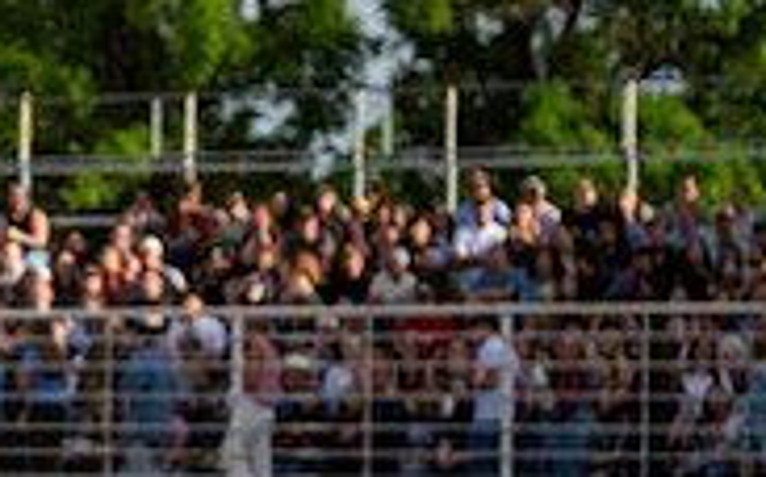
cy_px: 314
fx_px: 6361
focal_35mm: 305
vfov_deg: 4.3
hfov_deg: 6.7
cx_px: -563
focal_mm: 70
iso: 800
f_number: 3.5
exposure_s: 1/10000
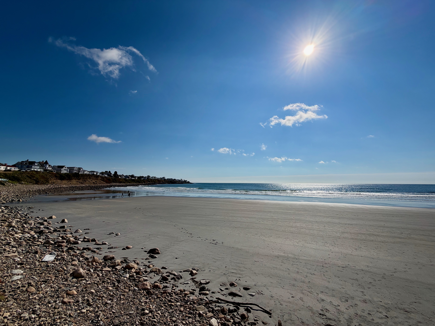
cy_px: 163
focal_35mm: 14
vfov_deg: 85.7
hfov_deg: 102.1
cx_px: 218
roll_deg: +0.0
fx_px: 176
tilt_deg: +6.2
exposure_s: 1/2841
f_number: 2.2
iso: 20
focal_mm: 2.22
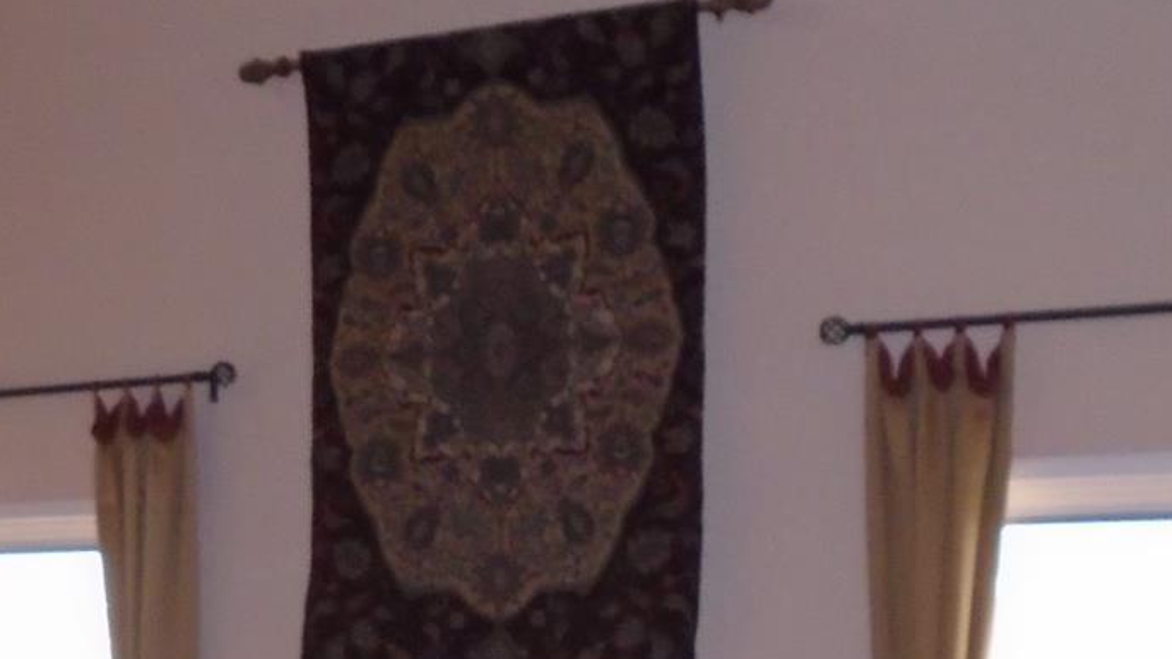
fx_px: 1926
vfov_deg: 19.0
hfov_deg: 33.4
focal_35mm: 62
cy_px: 626
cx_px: 337
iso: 400
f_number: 3.2
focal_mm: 4.6
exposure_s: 1/30
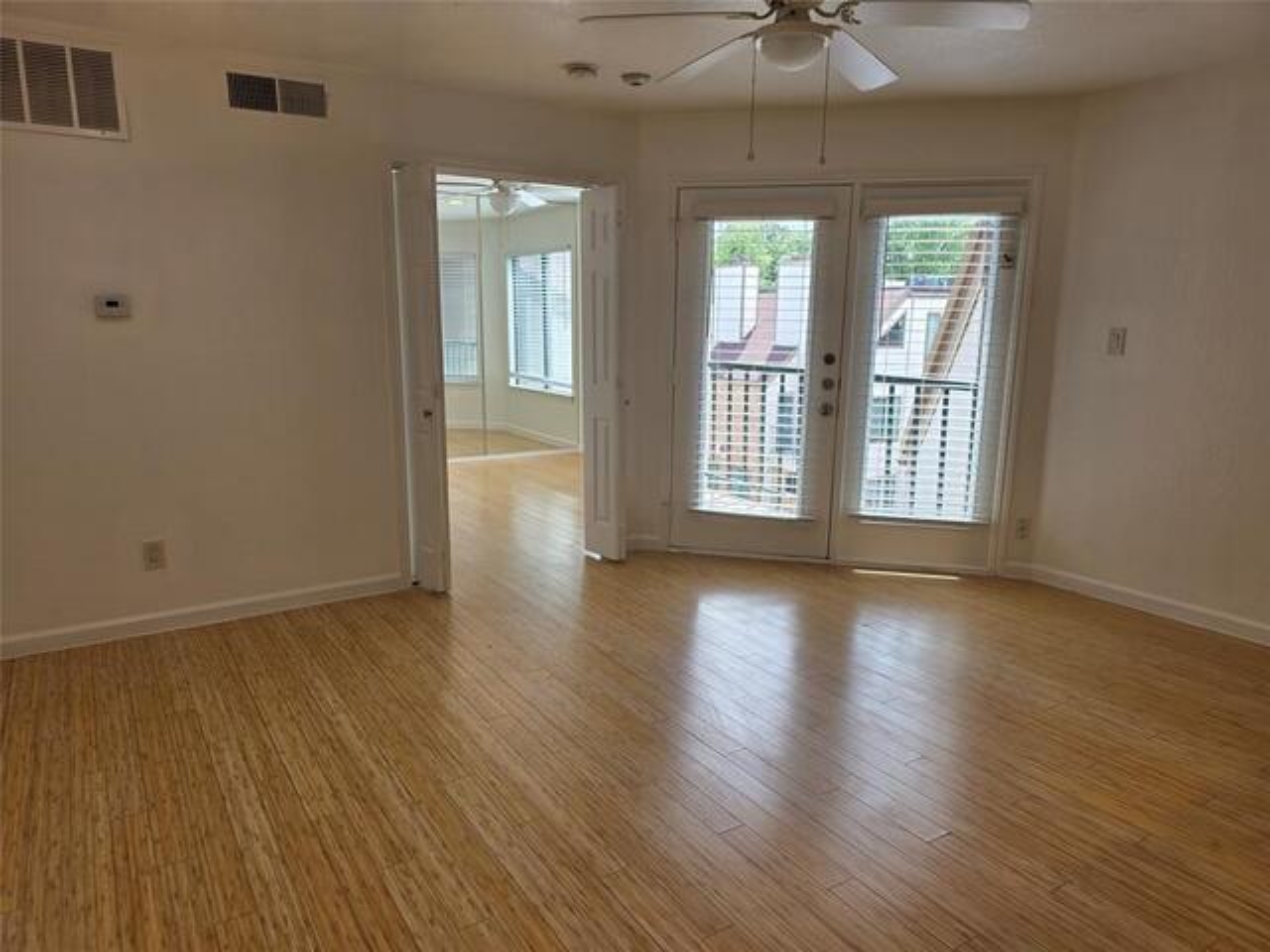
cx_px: 635
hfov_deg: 73.9
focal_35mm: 23
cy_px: 476
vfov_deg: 58.9
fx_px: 844
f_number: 1.7
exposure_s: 1/120
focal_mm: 6.3
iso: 16
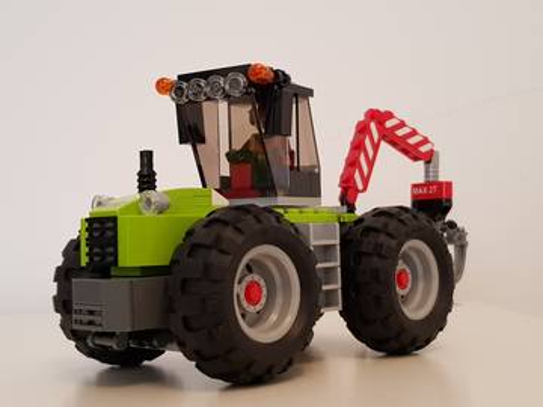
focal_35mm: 26
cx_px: 272
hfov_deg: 67.3
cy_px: 204
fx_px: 408
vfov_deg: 53.1
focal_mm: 4.3
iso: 200
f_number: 1.7
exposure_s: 1/33
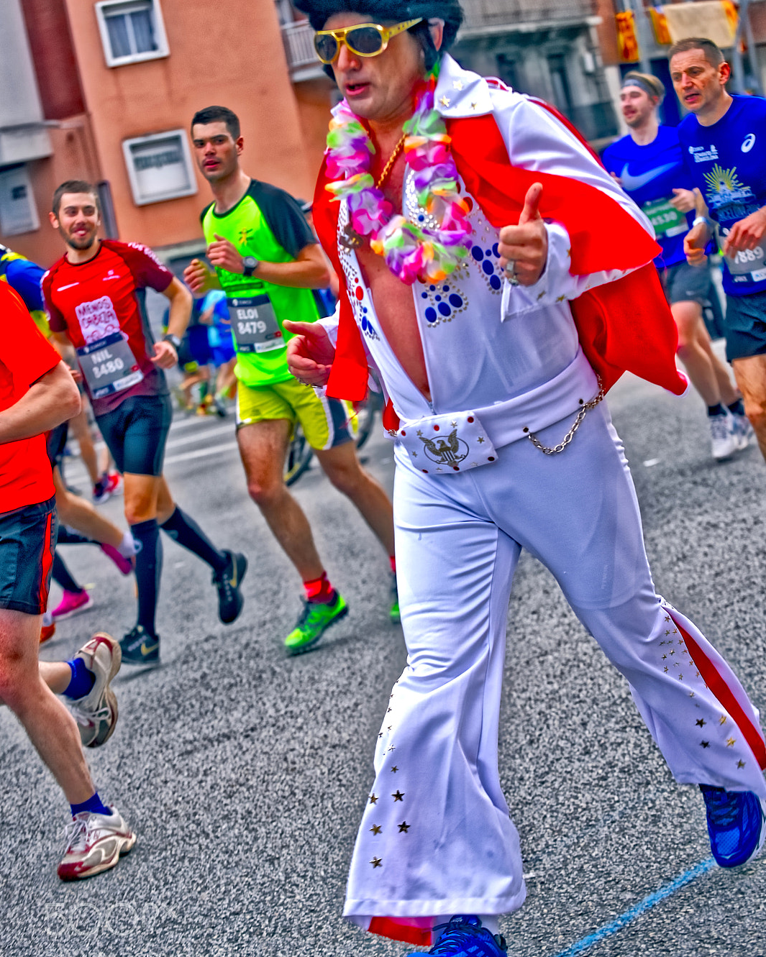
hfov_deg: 17.5
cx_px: 383
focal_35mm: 88
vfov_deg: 21.7
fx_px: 2493
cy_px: 439
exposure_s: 1/400
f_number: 5.6
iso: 100
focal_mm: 78
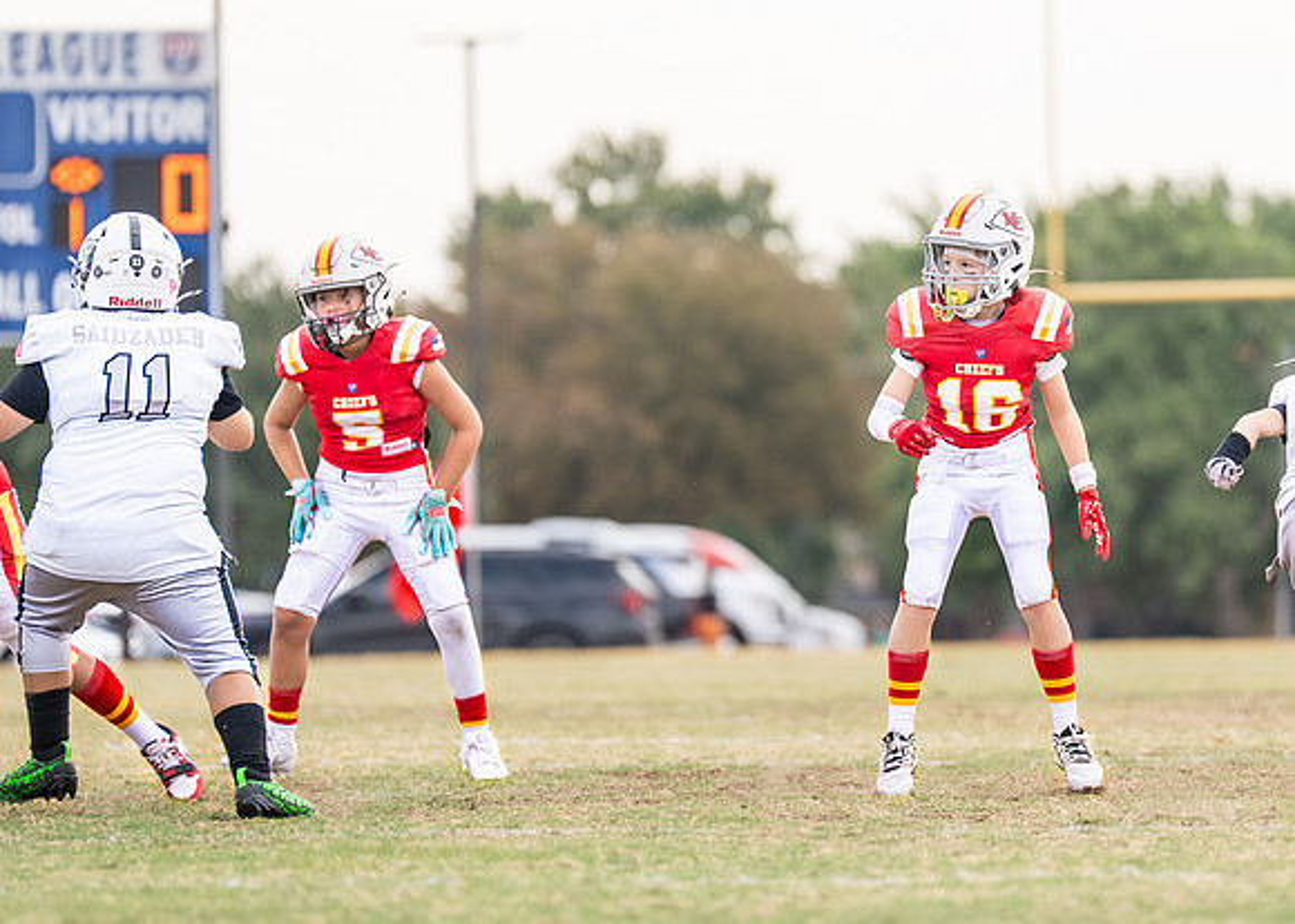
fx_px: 13375
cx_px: 803
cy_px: 435
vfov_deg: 4.0
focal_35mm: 364
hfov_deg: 5.5
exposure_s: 1/1250
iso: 160
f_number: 2.8
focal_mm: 200
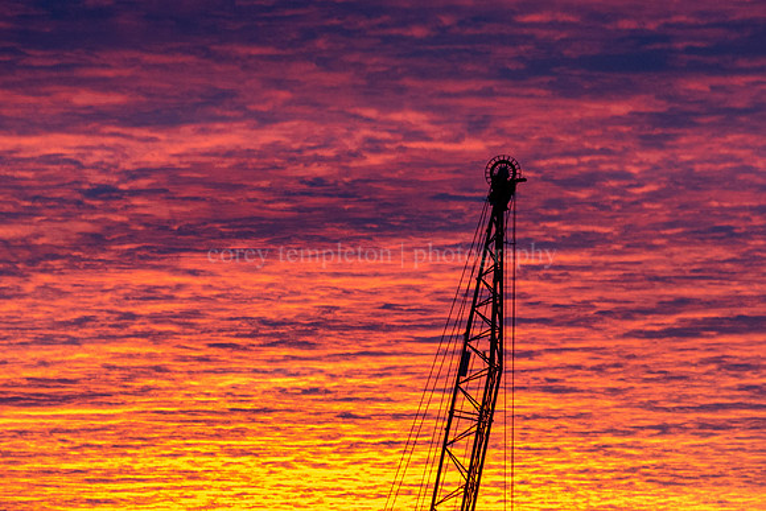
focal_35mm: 219
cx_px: 372
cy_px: 223
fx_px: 4654
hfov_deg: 9.4
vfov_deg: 6.3
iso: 1000
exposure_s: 1/200
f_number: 7.1
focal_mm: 165
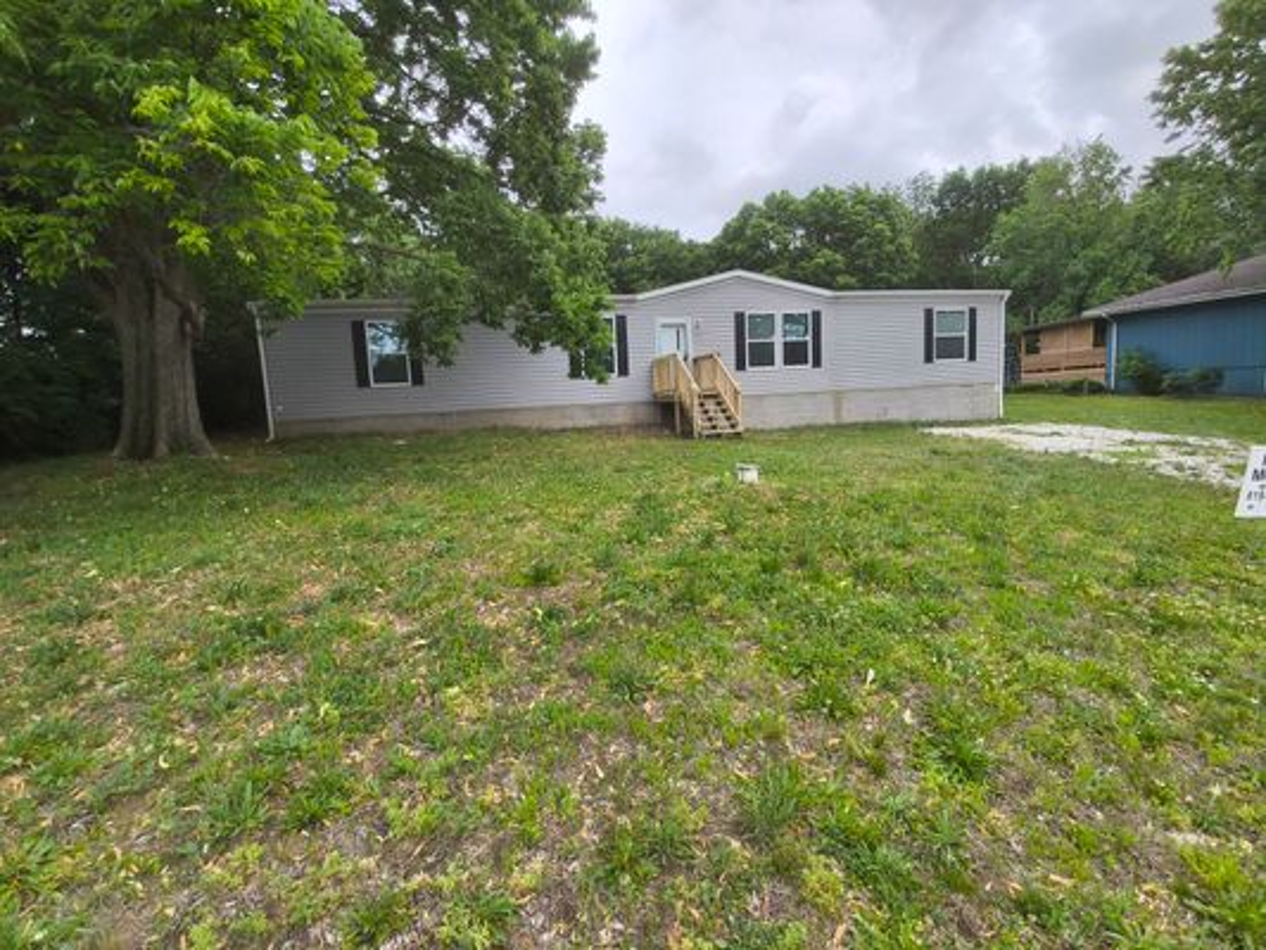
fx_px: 585
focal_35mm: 16
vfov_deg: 78.1
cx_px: 633
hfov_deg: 94.5
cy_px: 475
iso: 32
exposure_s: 1/751
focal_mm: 1.46
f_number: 2.2
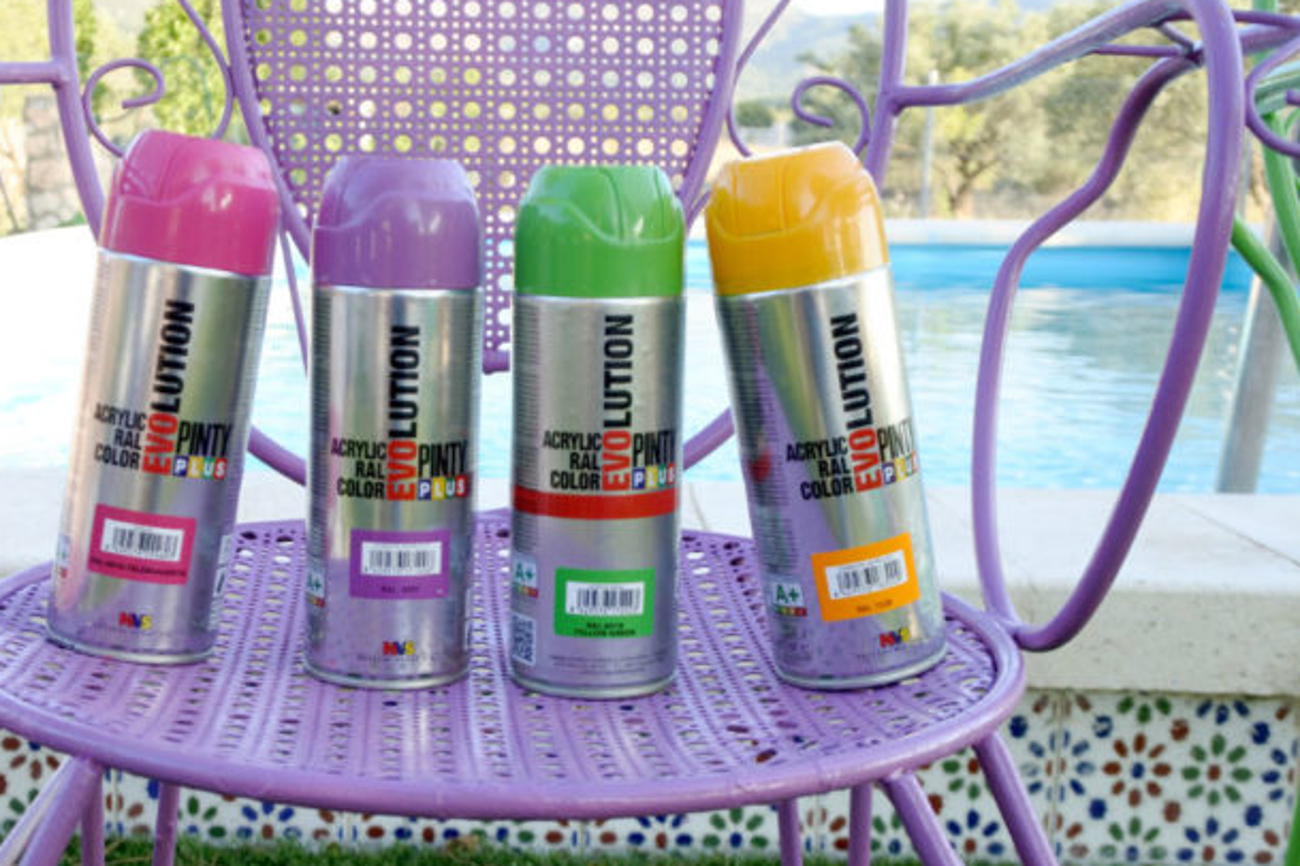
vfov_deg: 25.5
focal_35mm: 53
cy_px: 518
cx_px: 502
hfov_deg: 37.3
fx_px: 1914
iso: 160
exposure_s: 1/100
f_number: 4.2
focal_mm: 15.7
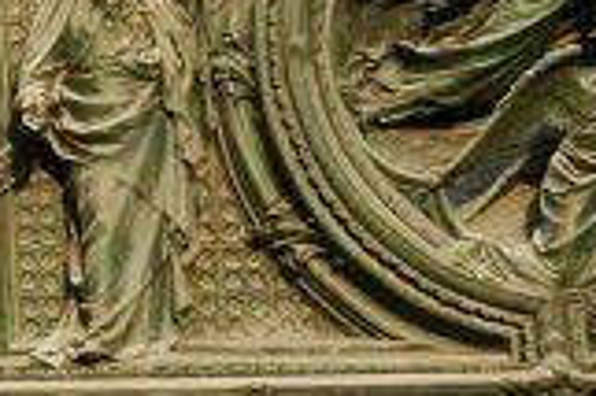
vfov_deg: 4.6
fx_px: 4879
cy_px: 255
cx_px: -605
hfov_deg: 6.8
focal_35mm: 295
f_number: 7.1
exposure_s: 1/100
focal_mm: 44
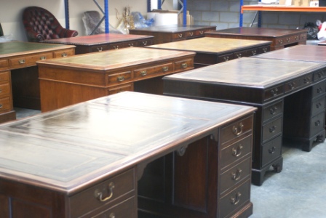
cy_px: 109
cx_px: 163
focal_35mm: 60
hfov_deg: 33.4
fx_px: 544
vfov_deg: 22.7
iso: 400
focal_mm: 40
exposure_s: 1/25
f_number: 4
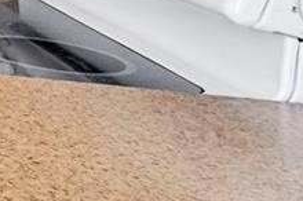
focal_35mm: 102
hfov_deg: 10.7
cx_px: -664
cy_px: -211
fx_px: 857
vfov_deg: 11.8
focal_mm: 14
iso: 400
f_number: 8
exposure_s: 1/30
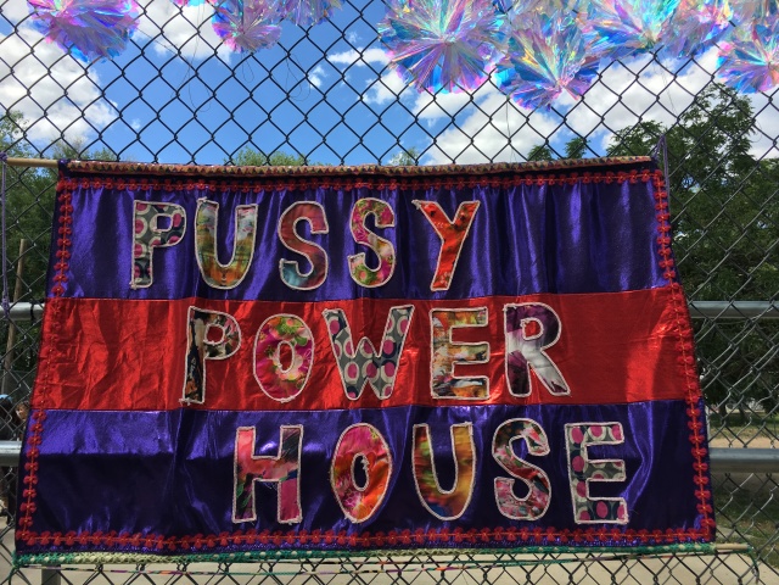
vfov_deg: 48.2
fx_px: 653
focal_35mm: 29
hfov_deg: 61.7
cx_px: 390
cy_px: 292
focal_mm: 4.15
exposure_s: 1/810
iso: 25
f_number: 2.2
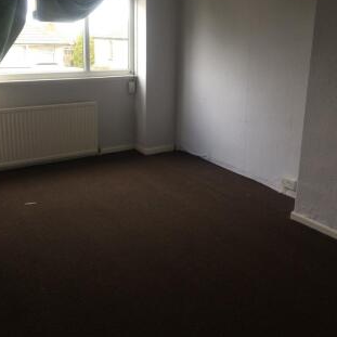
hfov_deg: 46.0
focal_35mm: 36
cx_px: 168
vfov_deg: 45.8
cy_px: 134
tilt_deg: -13.8
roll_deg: +0.3
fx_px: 397
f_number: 2.2
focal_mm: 4.15
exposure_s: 1/60
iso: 40
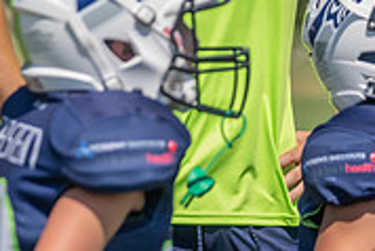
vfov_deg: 3.7
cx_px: 265
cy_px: -113
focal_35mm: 371
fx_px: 3868
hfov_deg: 5.5
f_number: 3.5
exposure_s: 1/1250
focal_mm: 114
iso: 80
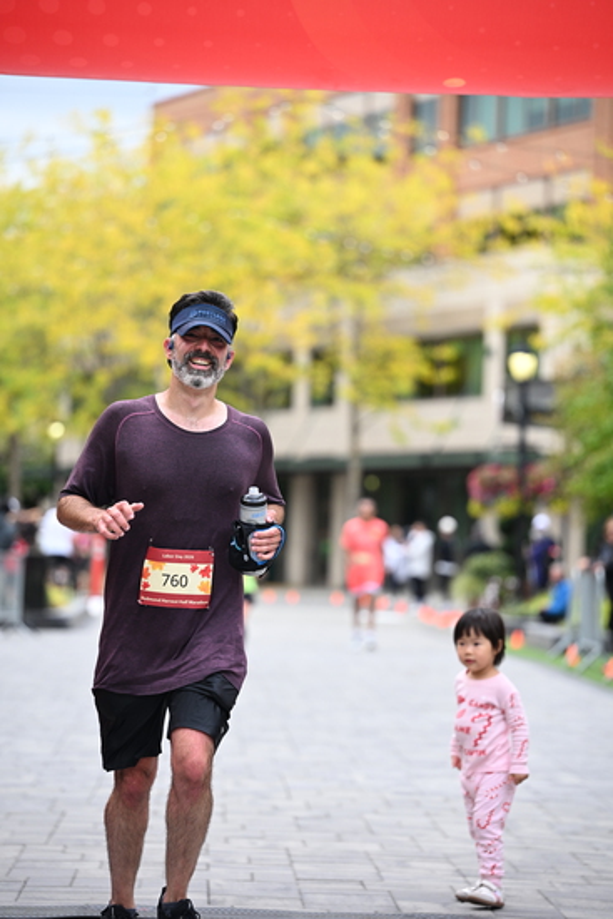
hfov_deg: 11.0
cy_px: 460
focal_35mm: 125
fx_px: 3190
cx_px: 306
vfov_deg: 16.4
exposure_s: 1/2000
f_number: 2.8
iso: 640
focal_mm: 125
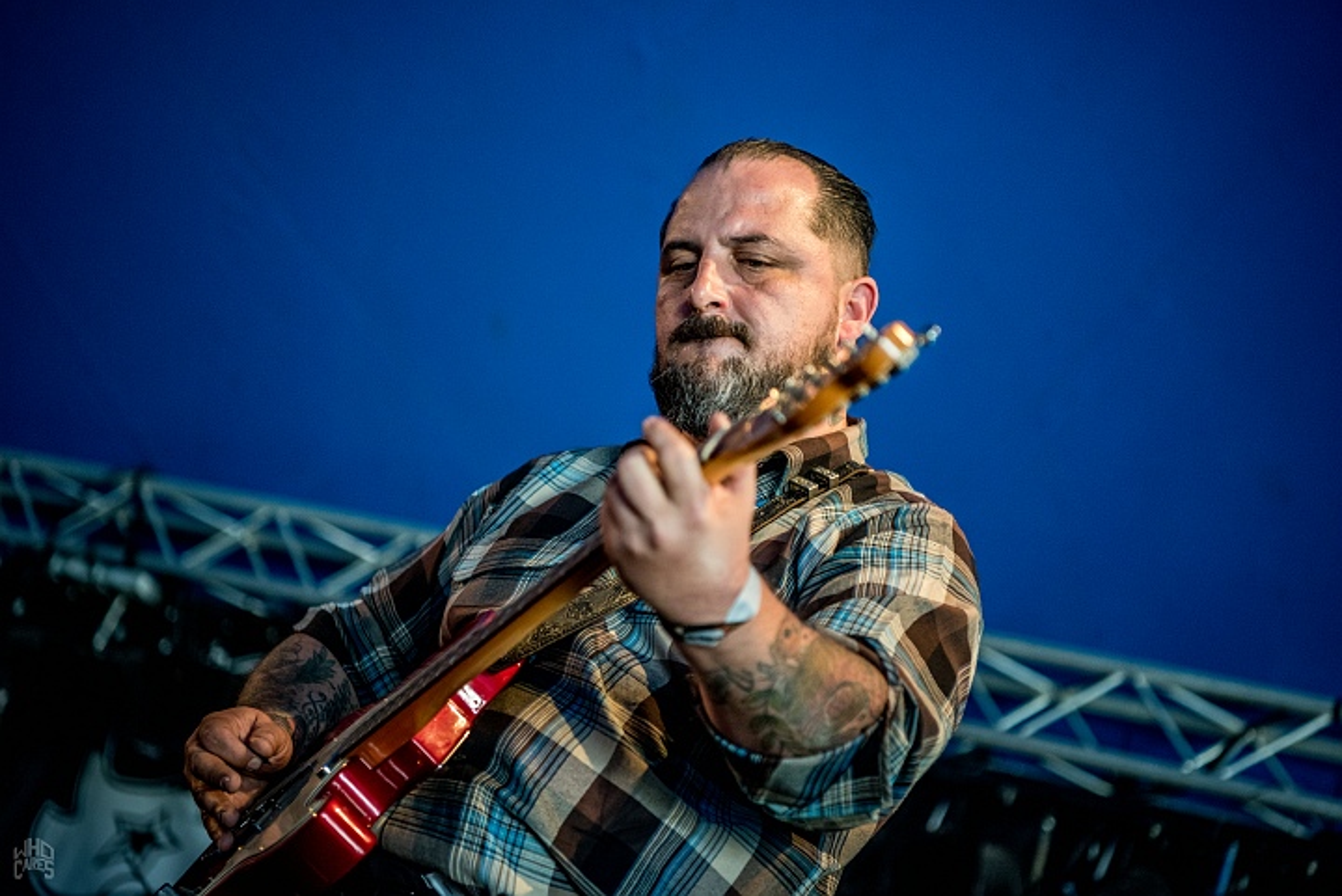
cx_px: 671
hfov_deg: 28.8
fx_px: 2611
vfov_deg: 19.5
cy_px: 448
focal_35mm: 70
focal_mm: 70
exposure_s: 1/100
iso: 1250
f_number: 2.8
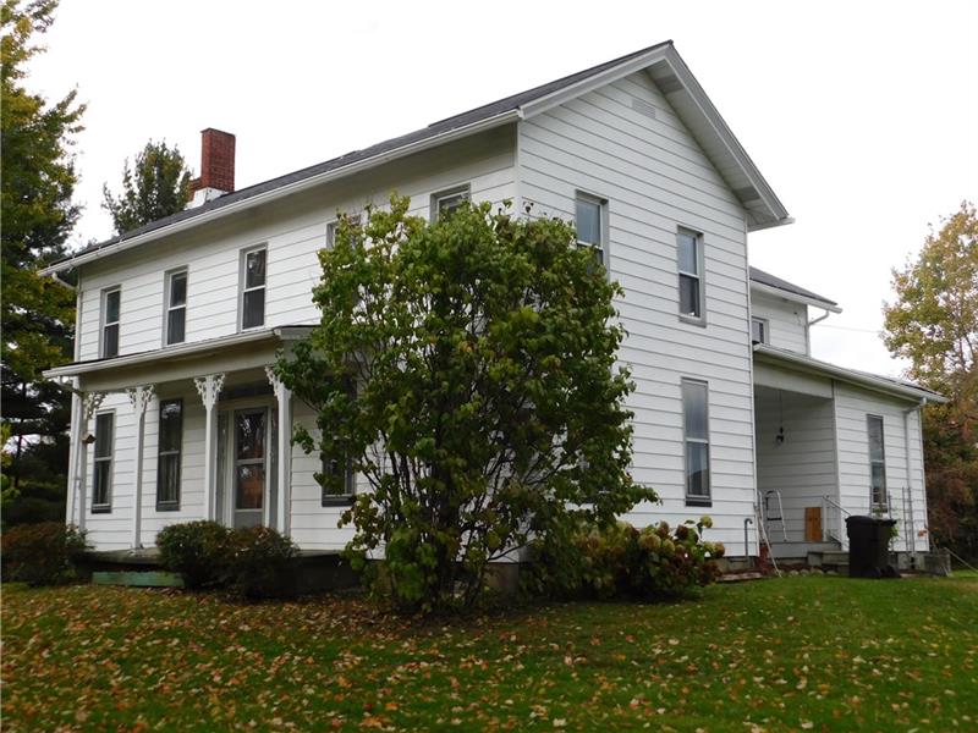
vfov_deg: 36.0
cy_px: 366
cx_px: 489
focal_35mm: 40
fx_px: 1130
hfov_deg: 46.8
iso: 125
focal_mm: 7.1
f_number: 3.6
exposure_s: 1/500
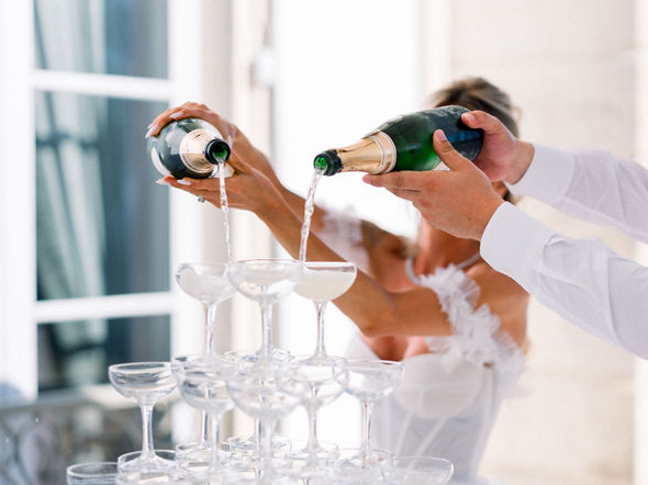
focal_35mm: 73
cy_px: 242
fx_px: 1366
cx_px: 365
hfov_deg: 26.7
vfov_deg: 20.2
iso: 100
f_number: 2
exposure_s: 1/2500
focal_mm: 80
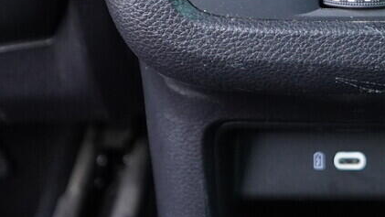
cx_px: 350
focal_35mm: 129
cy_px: -36
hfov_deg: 16.4
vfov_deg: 9.3
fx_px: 1317
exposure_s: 1/40
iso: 1600
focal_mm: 24
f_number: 2.8
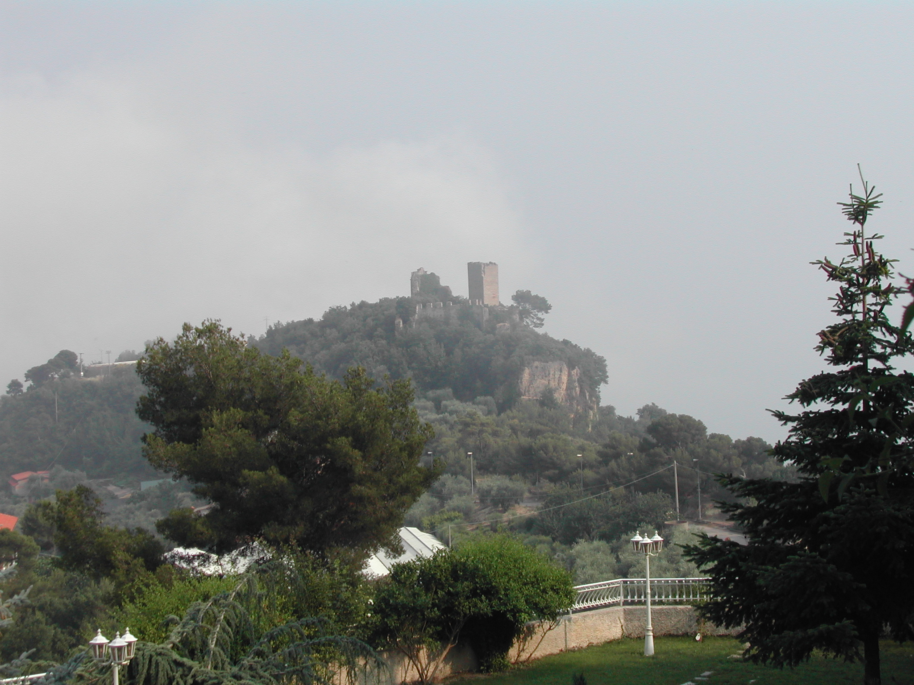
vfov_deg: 21.9
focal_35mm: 67
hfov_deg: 29.0
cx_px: 457
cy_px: 342
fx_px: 1769
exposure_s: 1/122
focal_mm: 14.2
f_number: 10
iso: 100
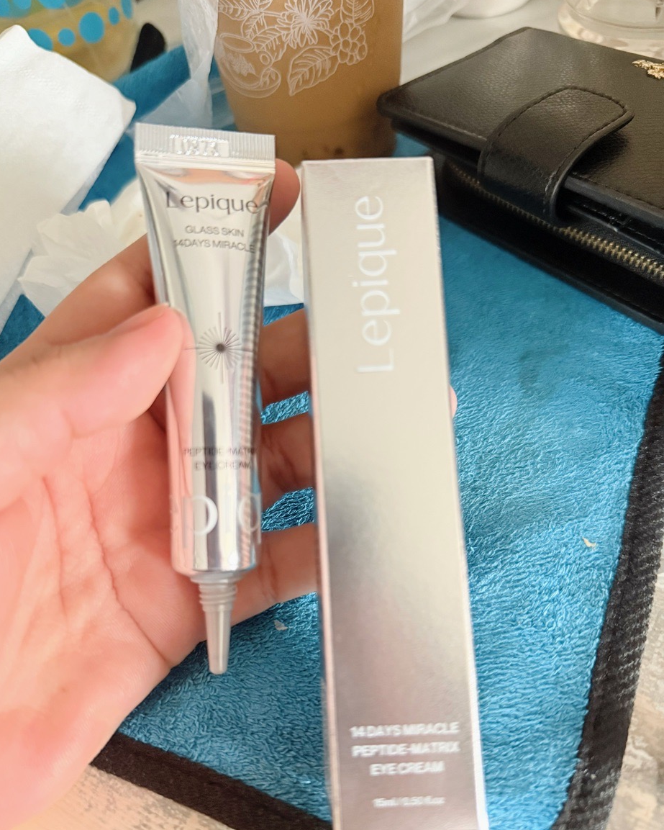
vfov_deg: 65.8
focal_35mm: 26
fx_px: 638
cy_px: 459
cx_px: 319
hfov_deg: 54.9
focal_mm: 6.76
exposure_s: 1/60
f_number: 1.78
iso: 640
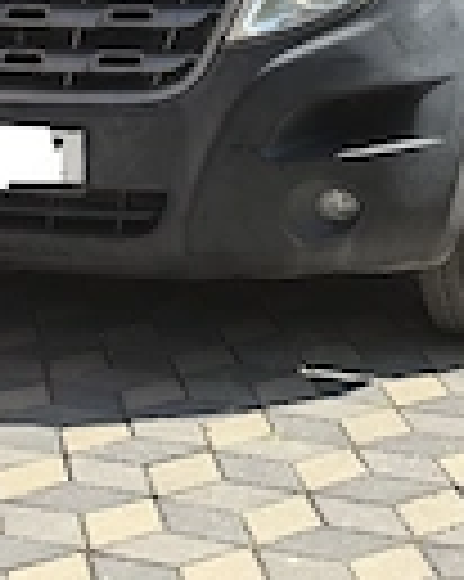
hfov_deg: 13.4
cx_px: 270
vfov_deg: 15.7
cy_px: -211
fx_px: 1976
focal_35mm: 115
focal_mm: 6.98
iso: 50
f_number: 2
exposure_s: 1/1667
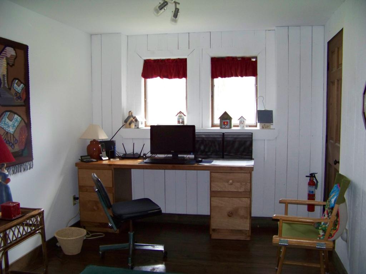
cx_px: 183
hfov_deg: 51.4
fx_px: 381
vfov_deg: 39.7
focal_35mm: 36
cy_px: 137
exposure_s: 1/30
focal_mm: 5.85
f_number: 2.8
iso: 200
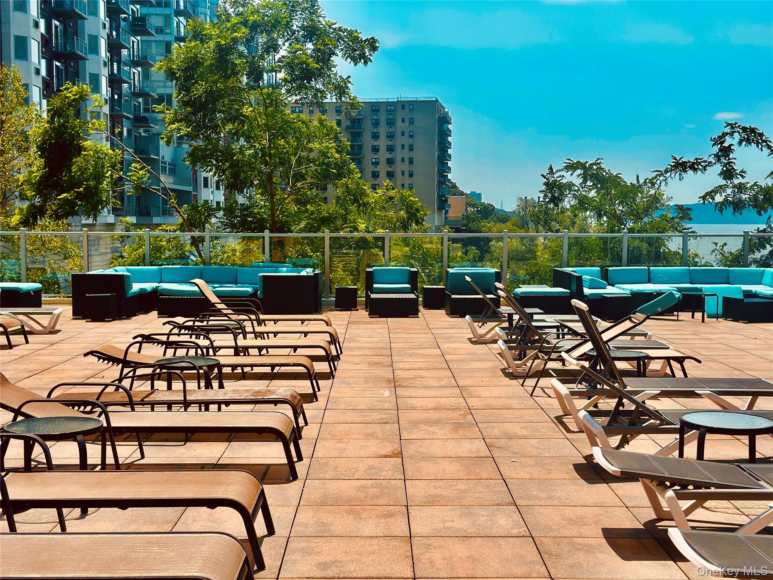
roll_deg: -0.4
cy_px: 290
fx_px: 1072
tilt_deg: -4.1
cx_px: 386
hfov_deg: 39.7
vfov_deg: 30.3
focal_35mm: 48
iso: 100
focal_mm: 6.86
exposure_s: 1/8197
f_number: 1.78
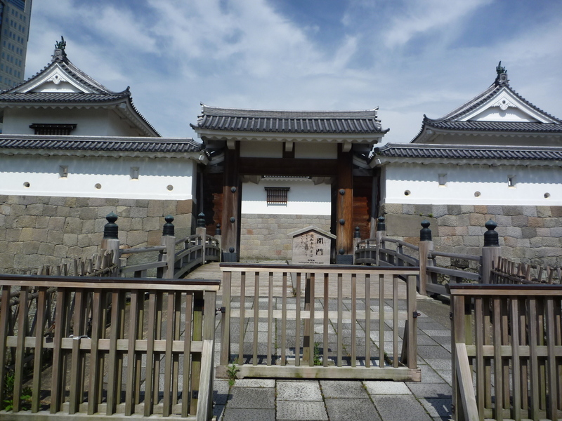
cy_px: 210
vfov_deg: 49.7
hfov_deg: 63.4
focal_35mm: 28
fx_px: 455
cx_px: 281
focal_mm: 4.9
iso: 80
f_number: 10
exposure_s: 1/200
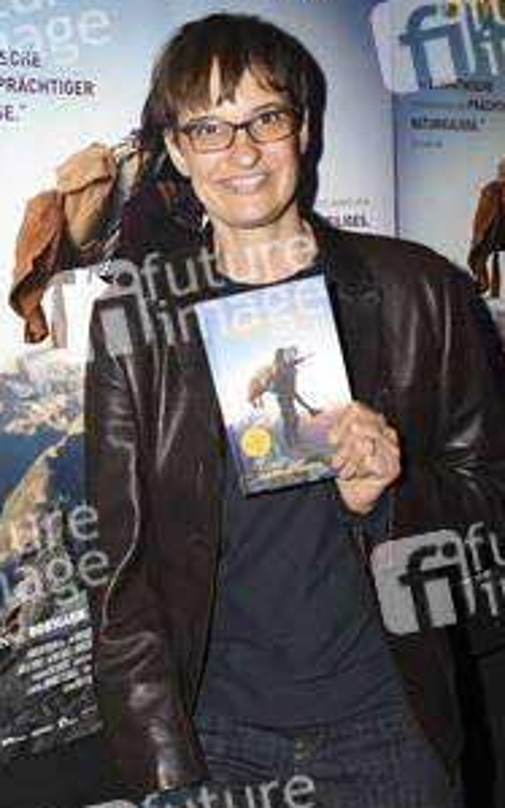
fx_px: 1078
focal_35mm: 49
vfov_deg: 41.0
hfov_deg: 26.4
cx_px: 265
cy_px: 435
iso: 640
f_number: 6.3
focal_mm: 24
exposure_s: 1/160
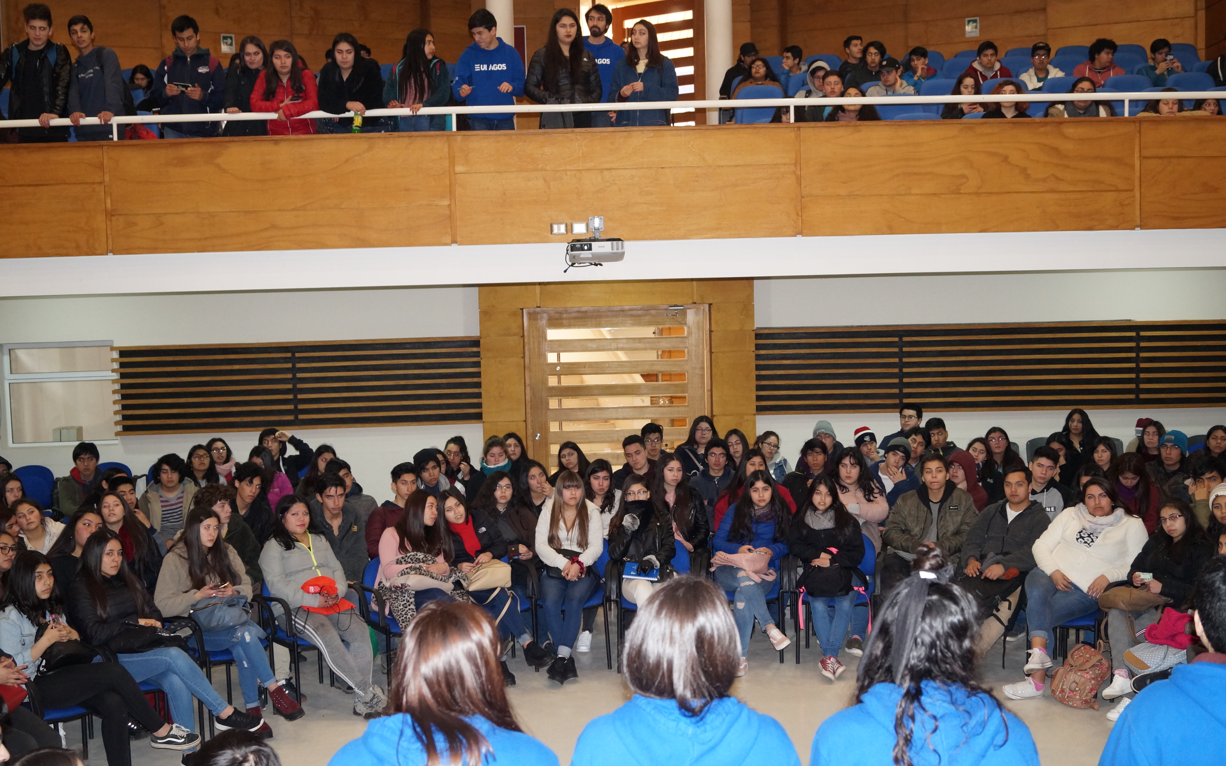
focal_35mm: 37
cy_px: 398
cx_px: 611
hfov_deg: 52.7
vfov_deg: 34.4
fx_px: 1236
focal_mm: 24
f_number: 4
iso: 1000
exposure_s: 1/60
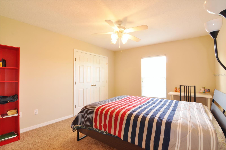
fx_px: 103
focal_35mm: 16
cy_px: 75
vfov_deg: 71.9
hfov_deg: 95.1
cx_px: 113
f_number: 13
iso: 200
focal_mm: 11
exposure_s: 1
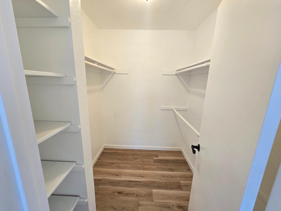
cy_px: 106
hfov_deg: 106.2
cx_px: 140
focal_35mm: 13
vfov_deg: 89.9
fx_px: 106
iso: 125
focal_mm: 2.2
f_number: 2.2
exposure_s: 1/60
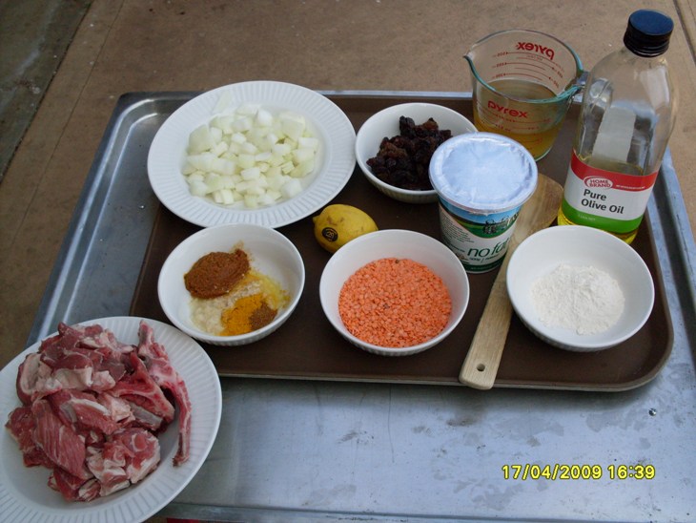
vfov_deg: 37.7
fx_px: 764
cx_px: 348
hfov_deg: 49.0
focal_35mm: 38
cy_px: 262
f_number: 2.8
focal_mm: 6.3
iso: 80
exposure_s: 1/350
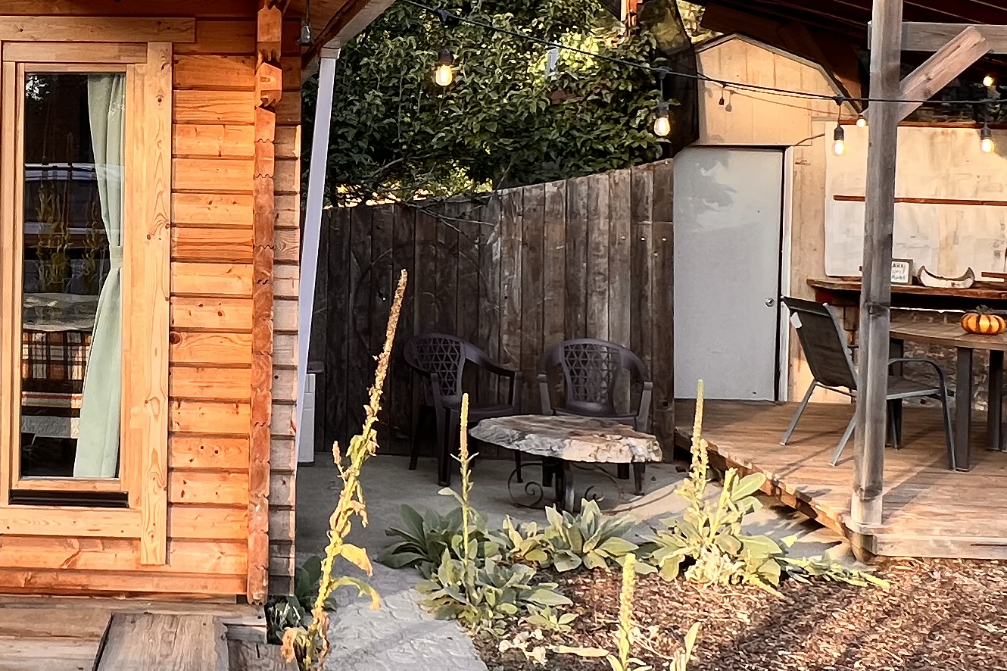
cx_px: 142
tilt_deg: +0.5
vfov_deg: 32.0
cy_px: 168
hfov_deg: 44.1
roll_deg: -0.3
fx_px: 1147
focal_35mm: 41
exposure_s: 1/174
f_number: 1.8
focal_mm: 1.57
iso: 32
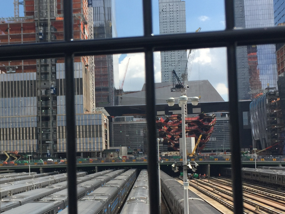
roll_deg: +1.0
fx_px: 502
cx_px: 85
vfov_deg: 24.0
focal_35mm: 61
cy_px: 131
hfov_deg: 31.3
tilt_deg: +3.5
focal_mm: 4.15
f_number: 2.2
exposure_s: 1/1883
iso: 32
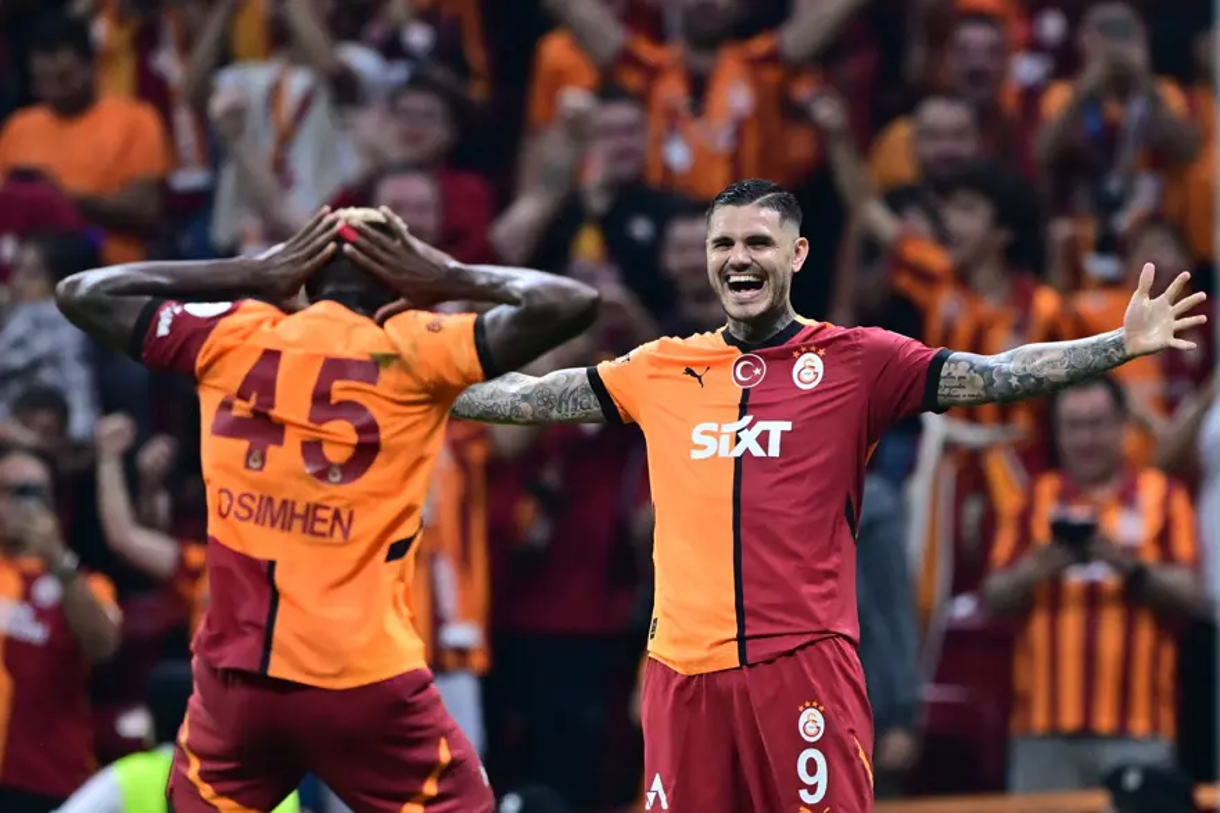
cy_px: 406
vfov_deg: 3.4
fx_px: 13550
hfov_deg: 5.2
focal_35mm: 400
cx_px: 610
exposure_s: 1/2000
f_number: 2.8
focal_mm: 400
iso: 2500
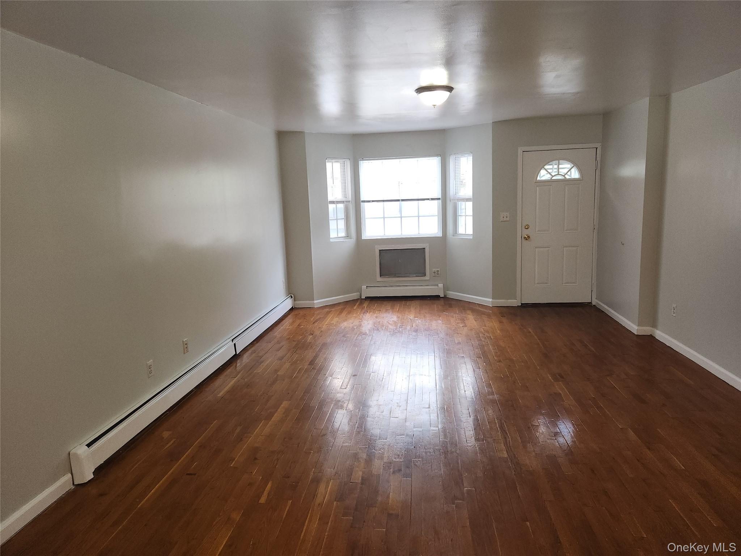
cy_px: 278
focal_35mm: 23
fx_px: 492
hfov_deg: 73.9
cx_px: 370
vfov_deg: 58.9
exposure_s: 1/60
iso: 100
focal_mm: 5.4
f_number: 1.8
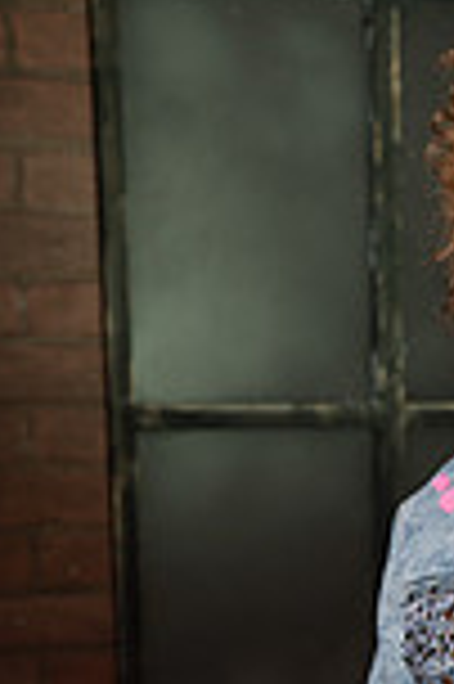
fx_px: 2692
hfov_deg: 9.4
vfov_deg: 14.0
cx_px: 665
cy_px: 846
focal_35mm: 142
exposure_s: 1/80
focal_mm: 48
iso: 100
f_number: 5
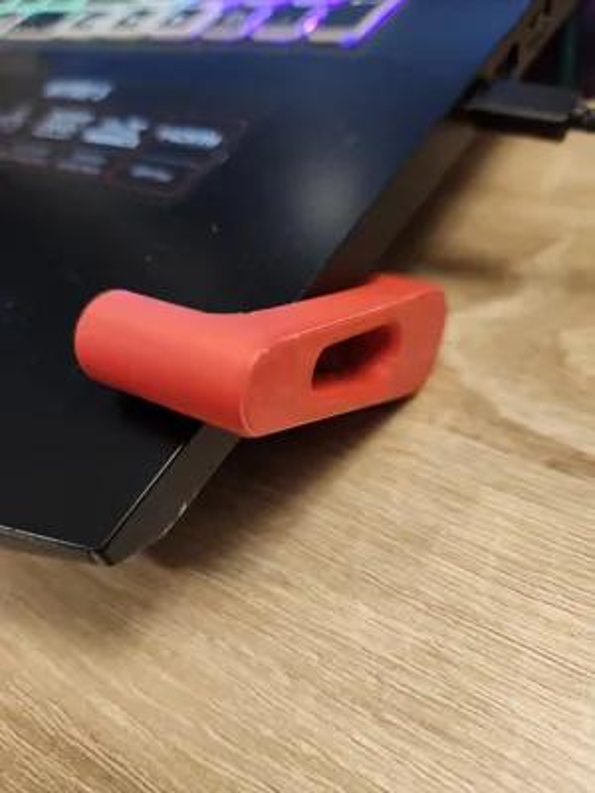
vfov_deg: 73.9
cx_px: 298
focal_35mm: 23
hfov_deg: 58.9
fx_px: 527
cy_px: 396
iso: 640
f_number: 1.8
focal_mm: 5.54
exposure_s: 1/40
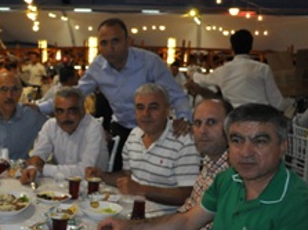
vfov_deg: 25.2
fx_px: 516
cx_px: 43
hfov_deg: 32.0
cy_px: 135
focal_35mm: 58
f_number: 3.8
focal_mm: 20
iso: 800
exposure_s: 1/60
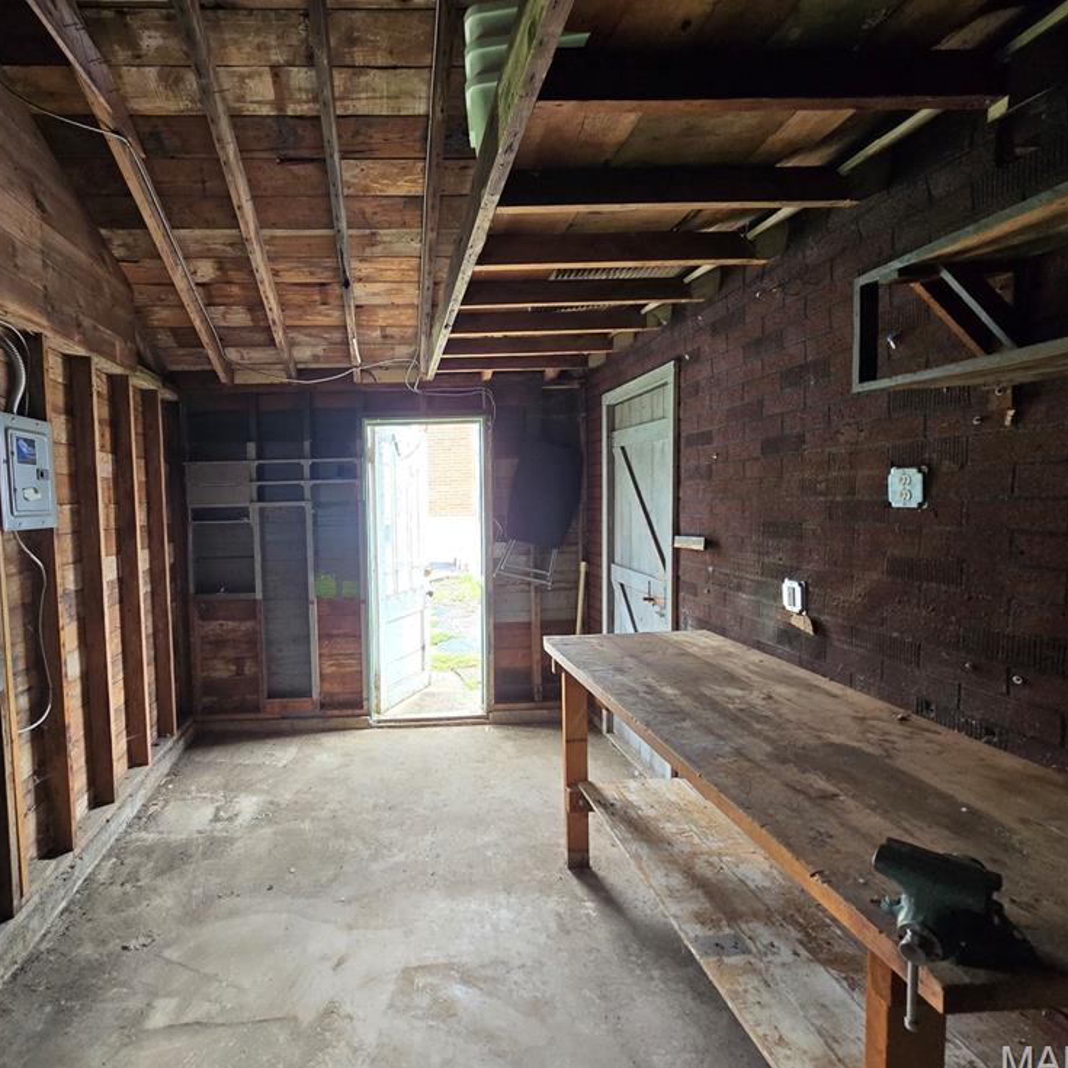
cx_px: 402
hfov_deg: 85.8
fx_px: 558
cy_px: 535
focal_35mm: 16
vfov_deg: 87.4
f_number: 2.2
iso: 160
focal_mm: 2.2
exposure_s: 1/60
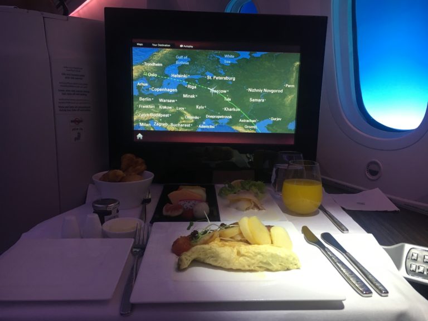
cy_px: 160
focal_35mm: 29
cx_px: 214
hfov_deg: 61.7
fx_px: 359
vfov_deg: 48.2
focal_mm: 4.15
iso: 100
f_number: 2.2
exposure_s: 1/33
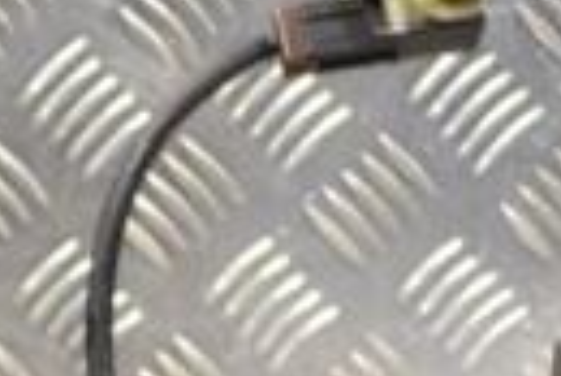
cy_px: 700
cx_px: -453
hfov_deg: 9.4
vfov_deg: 6.5
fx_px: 3245
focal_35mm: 208
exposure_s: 1/50
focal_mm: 30
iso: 400
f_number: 4.5
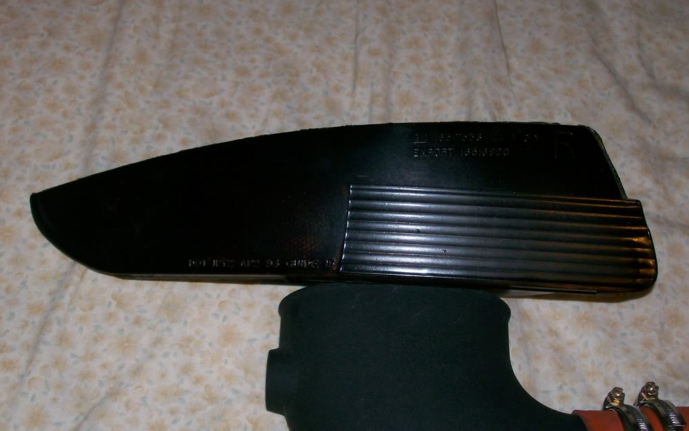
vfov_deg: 21.6
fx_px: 1127
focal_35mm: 60
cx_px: 347
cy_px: 227
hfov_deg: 34.0
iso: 80
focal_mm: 9.4
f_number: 3.4
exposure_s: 1/83.6
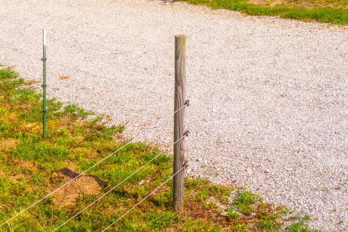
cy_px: -123
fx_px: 986
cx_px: 114
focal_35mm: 102
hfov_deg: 19.9
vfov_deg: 12.7
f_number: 6.3
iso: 400
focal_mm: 10.26
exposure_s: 1/60
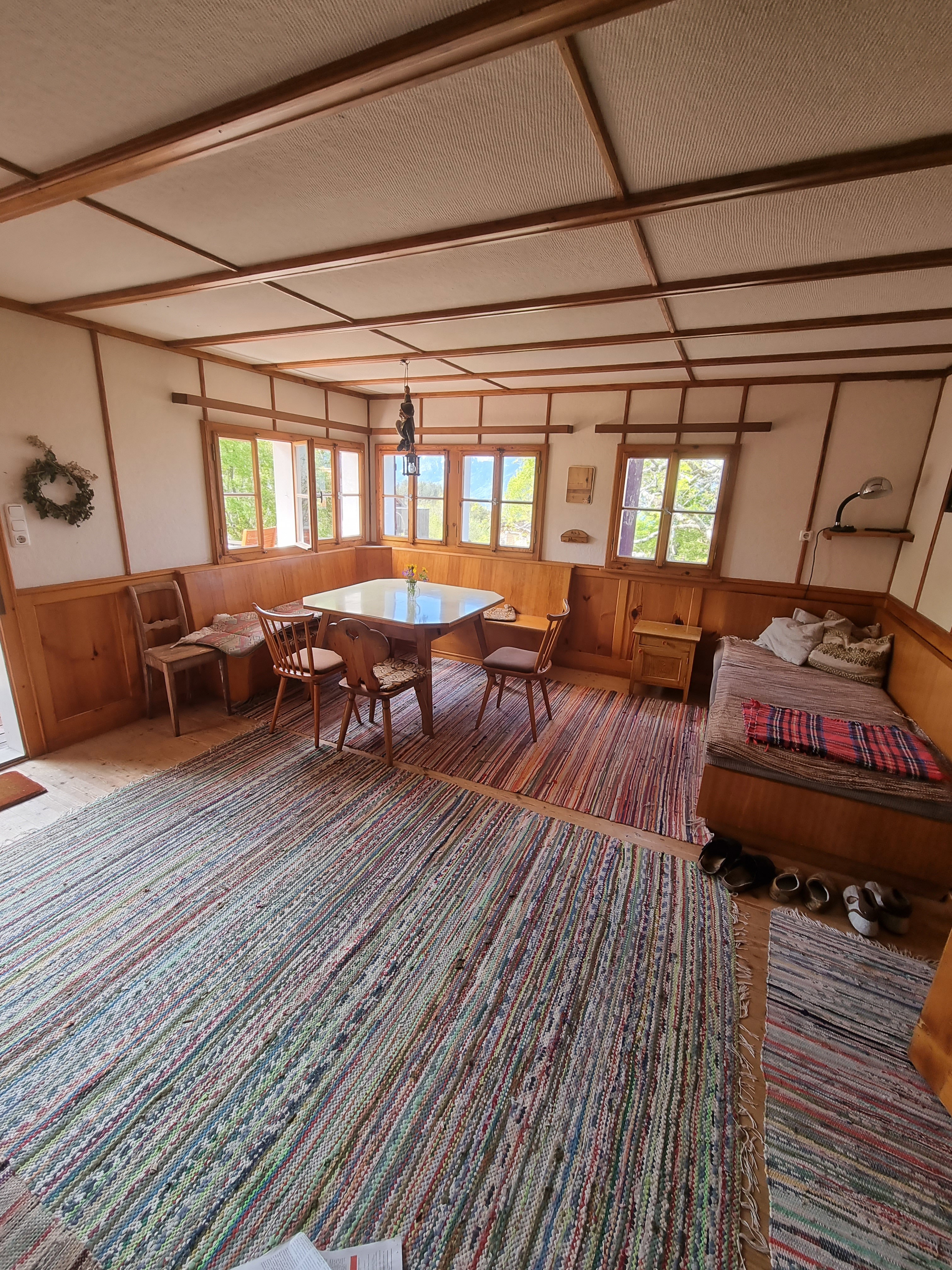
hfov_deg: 89.9
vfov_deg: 106.2
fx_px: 477
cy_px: 635
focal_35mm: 13
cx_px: 476
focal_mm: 2.2
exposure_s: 1/50
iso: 64
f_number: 2.2
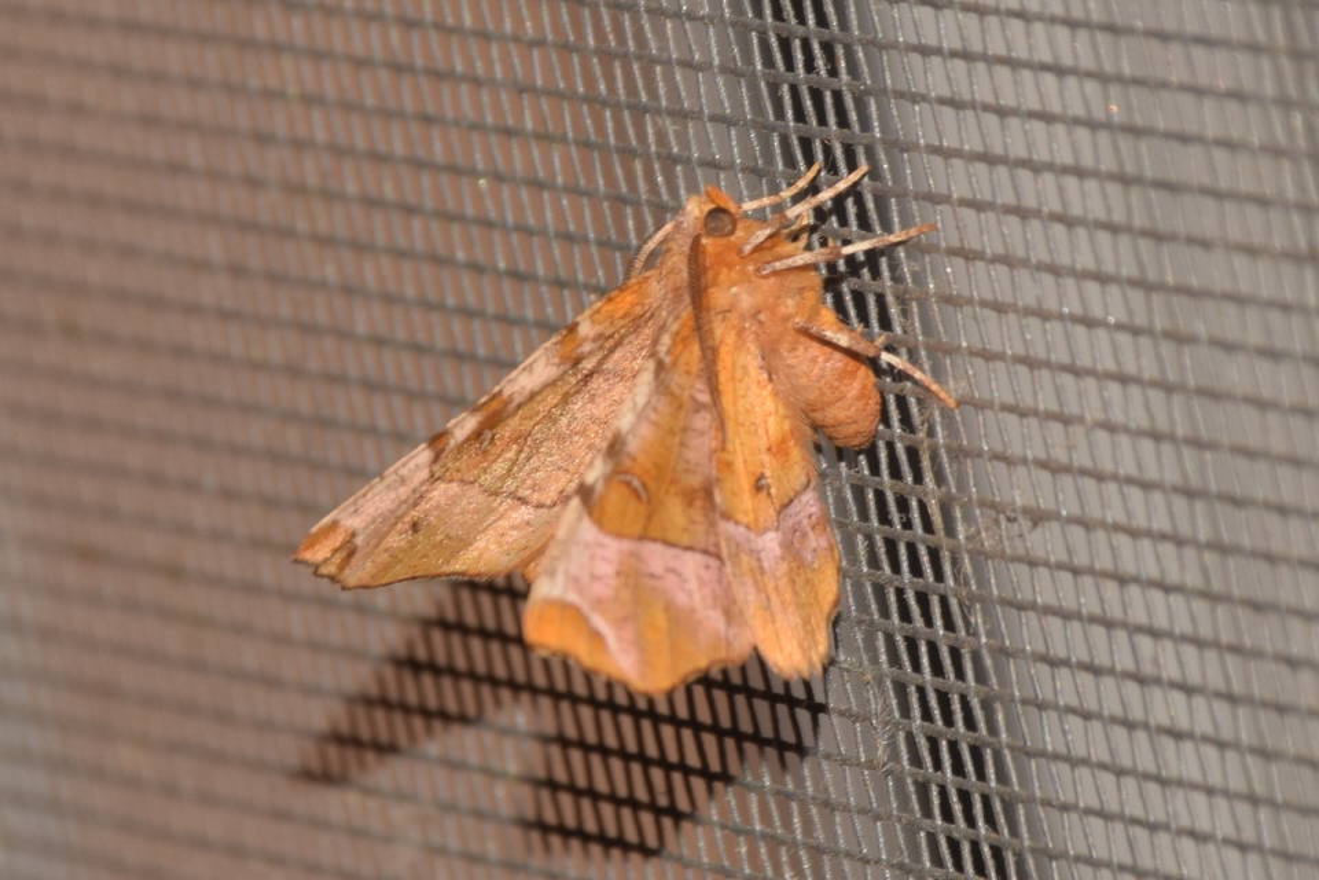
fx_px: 7694
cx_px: 660
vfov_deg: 6.5
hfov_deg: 9.8
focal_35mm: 210
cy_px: 440
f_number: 13
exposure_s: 1/160
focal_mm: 140
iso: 100
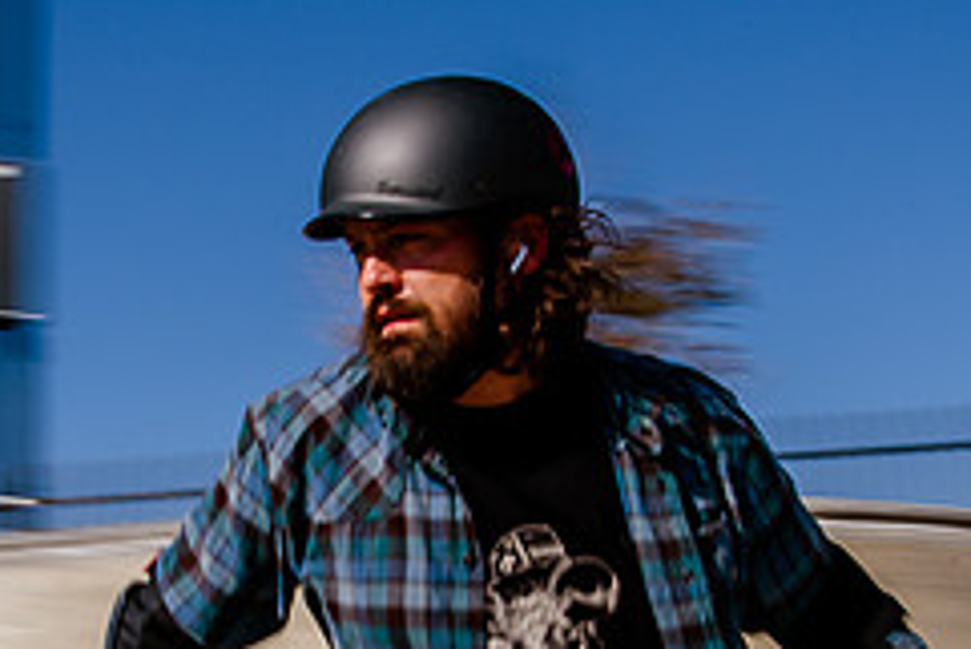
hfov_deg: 23.8
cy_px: 563
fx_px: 2294
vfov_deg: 15.9
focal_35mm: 85
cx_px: 307
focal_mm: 28
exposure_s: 1/80
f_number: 20
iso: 125
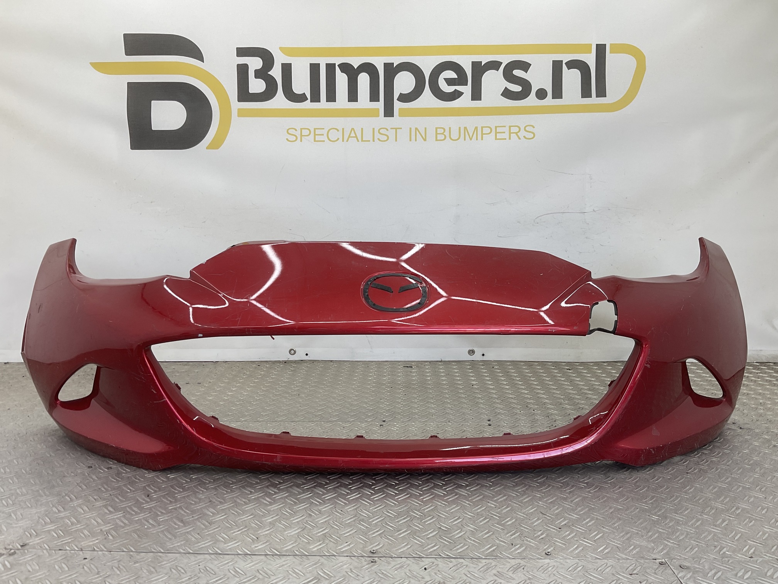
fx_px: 652
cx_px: 389
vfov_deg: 48.2
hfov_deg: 61.7
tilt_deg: -8.9
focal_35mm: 29
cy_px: 292
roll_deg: -0.5
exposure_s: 1/127
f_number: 1.8
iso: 16
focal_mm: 3
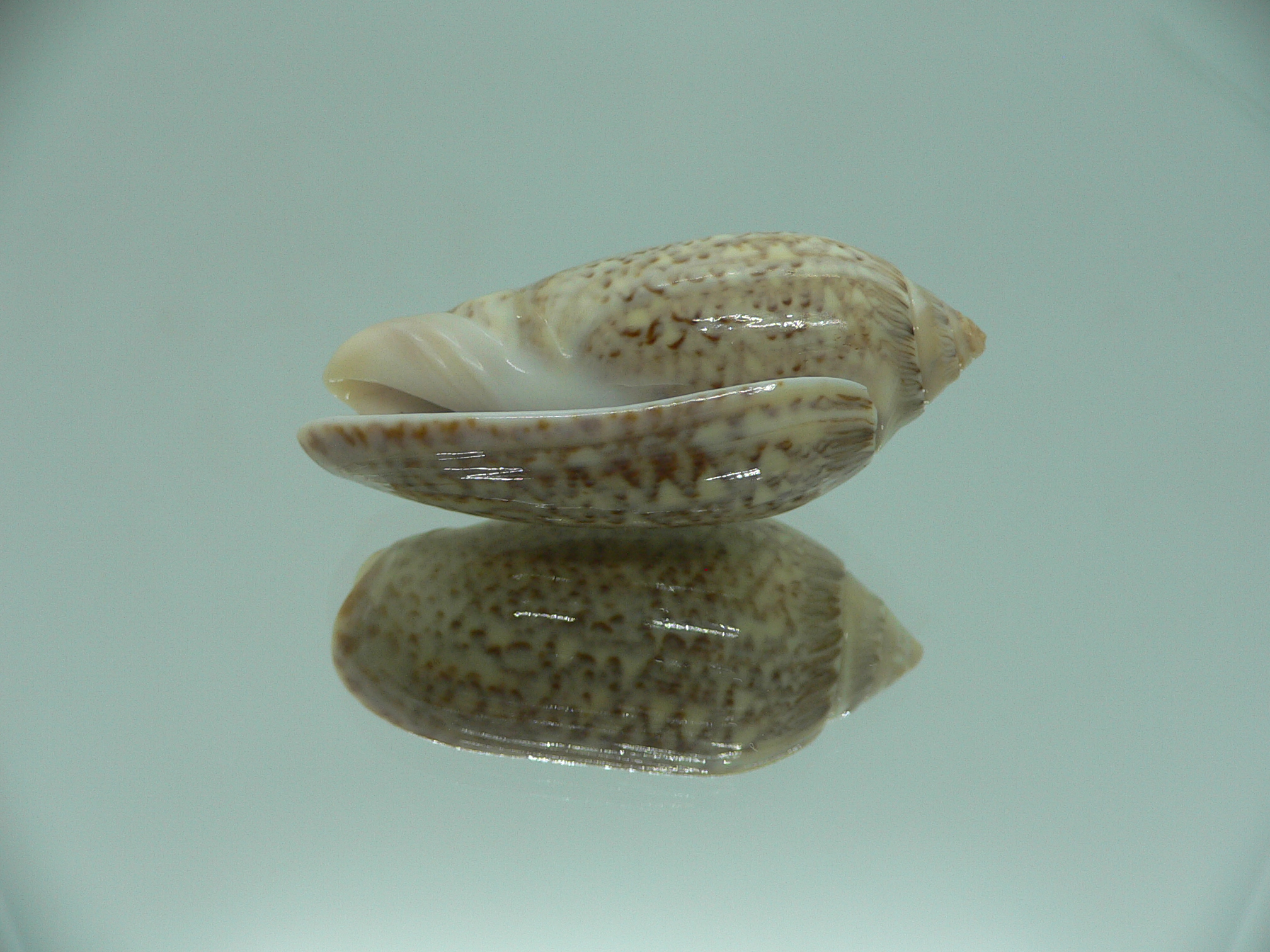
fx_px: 1284
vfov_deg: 40.7
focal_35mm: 35
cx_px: 635
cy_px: 476
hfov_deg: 52.6
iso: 80
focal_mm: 4.6
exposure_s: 1/60
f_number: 2.8
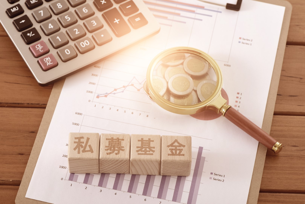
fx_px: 890
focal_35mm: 105
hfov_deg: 19.4
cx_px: 152
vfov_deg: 13.1
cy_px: 102
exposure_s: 1/160
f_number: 11
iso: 160
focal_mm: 105
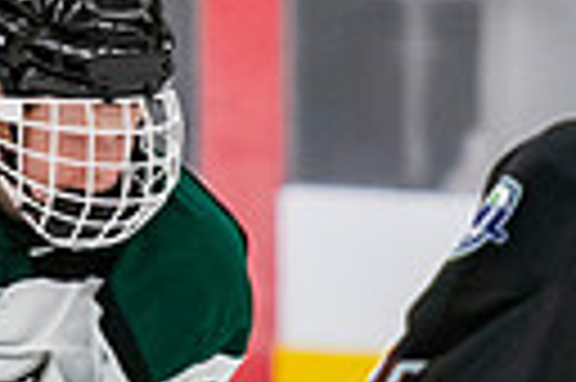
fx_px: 16443
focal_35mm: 1029
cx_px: 25
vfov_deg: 1.3
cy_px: 675
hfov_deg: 2.0
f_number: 3.2
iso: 2000
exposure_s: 1/640
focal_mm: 135
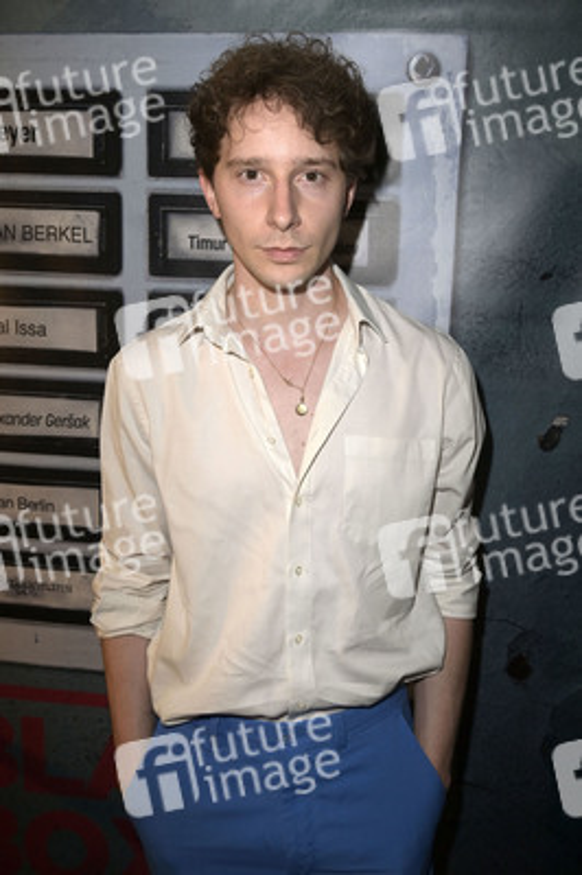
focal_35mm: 29
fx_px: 704
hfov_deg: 44.9
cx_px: 291
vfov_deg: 63.7
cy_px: 438
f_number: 5.6
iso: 640
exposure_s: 1/80
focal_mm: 29
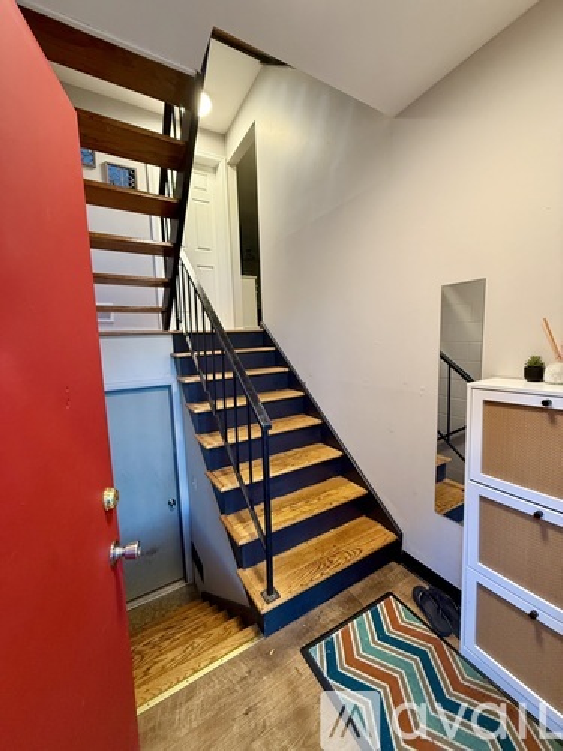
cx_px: 282
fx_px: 304
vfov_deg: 102.1
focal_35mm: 14
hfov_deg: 85.7
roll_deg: +2.0
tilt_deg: -6.7
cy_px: 376
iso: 320
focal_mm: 2.22
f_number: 2.2
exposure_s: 1/60
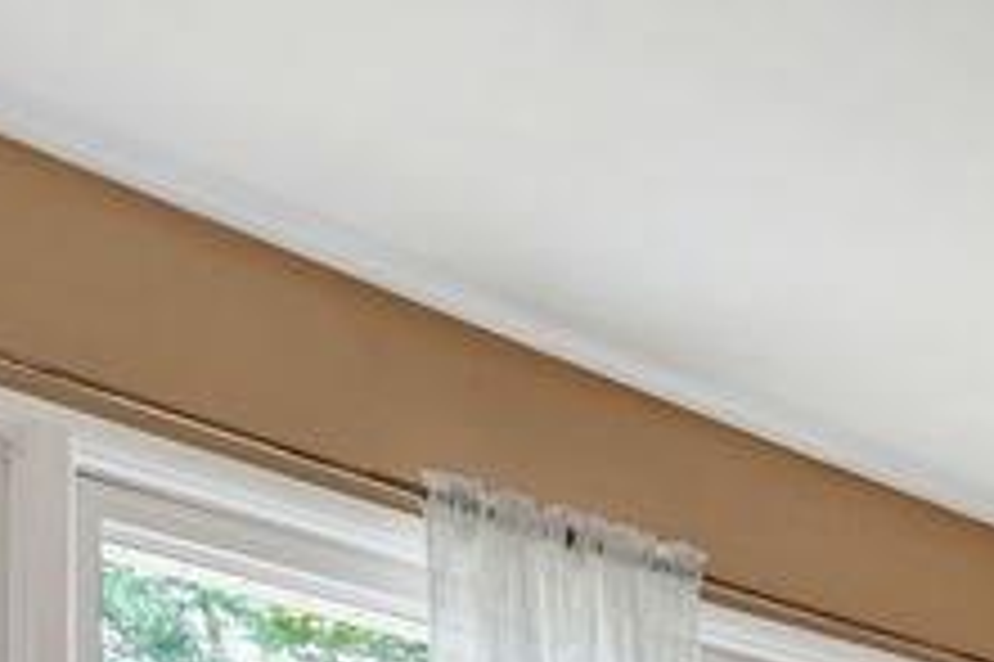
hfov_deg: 23.5
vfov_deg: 15.2
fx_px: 2124
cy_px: 1209
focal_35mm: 77
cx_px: 1273
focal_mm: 17
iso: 100
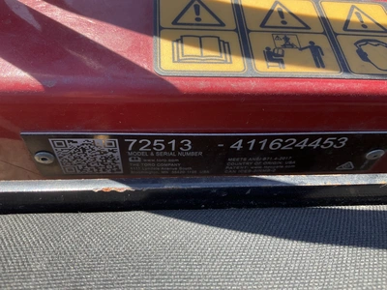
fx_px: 324
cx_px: 194
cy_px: 145
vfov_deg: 48.2
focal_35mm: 29
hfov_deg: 61.7
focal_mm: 3
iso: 25
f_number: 1.8
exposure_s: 1/372
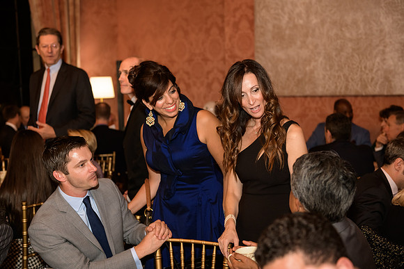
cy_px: 134
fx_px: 561
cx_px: 202
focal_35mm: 50
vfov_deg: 27.0
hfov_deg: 39.6
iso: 1000
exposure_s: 1/125
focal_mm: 50
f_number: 3.2
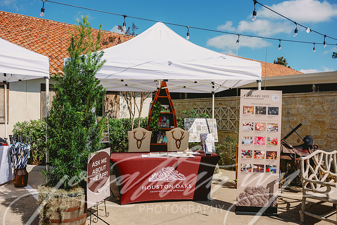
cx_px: 168
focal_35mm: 32
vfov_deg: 41.7
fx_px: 295
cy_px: 112
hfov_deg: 59.5
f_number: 5.6
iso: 125
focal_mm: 31.5
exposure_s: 1/1000
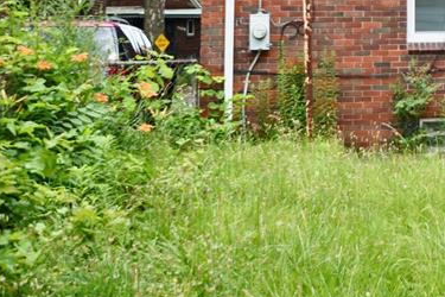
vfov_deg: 16.0
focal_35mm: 82
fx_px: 1014
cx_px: 578
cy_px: -53
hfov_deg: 22.2
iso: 140
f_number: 5.6
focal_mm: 20
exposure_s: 1/125
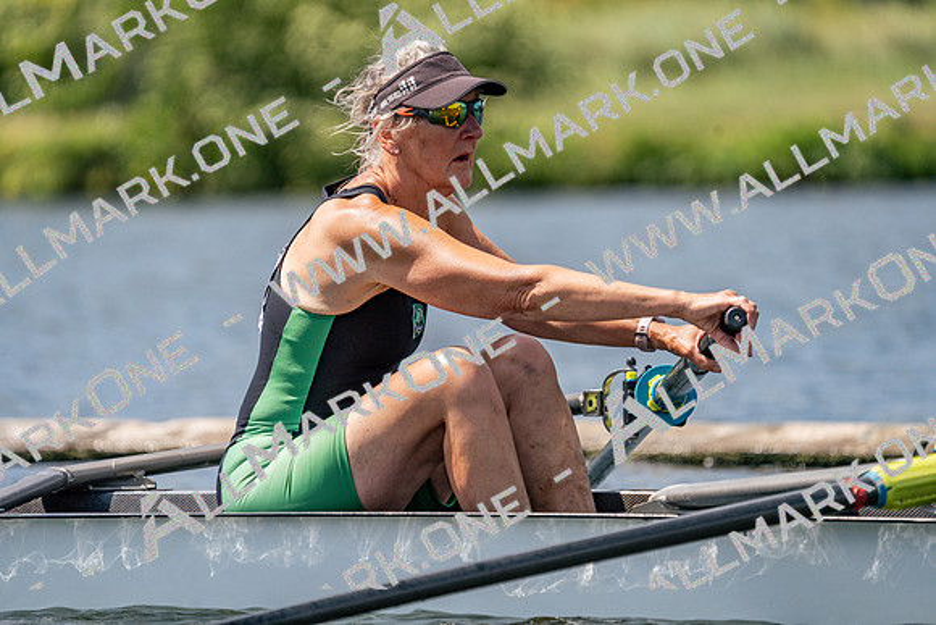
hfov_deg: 4.3
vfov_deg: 2.8
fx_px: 12612
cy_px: 312
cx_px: 468
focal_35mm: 485
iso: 320
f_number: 6.3
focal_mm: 485
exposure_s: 1/2000
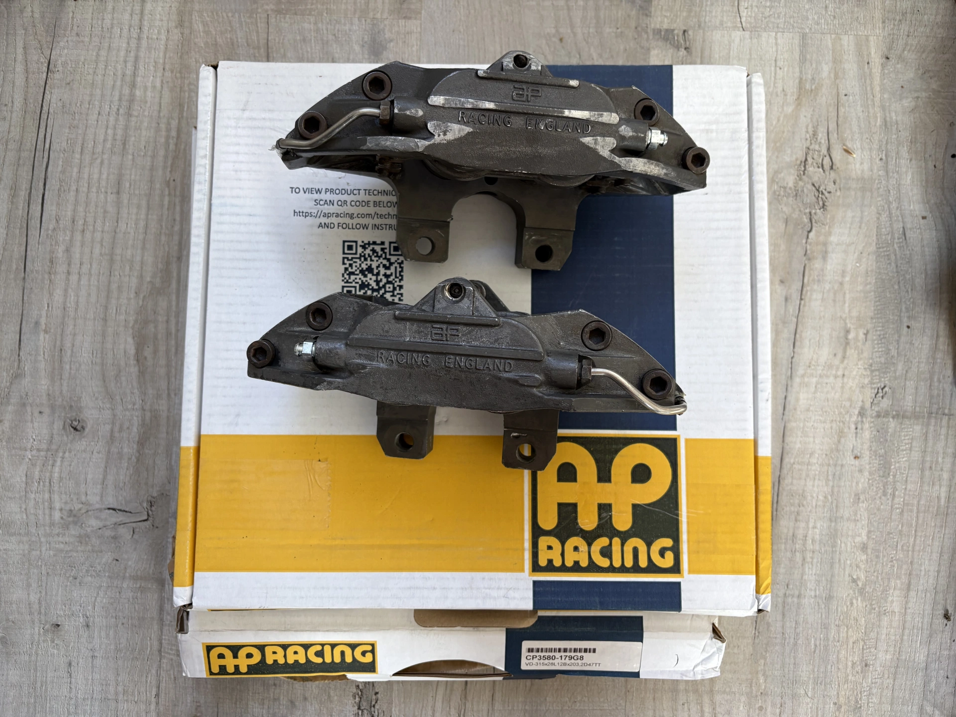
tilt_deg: -88.1
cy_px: 358
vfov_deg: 53.1
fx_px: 718
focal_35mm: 26
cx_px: 478
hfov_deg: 67.3
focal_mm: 5.96
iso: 100
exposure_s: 1/121
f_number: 1.6
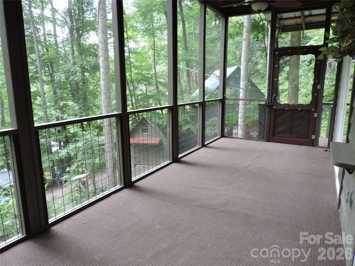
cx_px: 178
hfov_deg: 71.6
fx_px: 246
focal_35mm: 24
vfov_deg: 56.8
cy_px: 133
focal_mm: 4.3
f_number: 3
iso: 280
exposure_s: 1/30
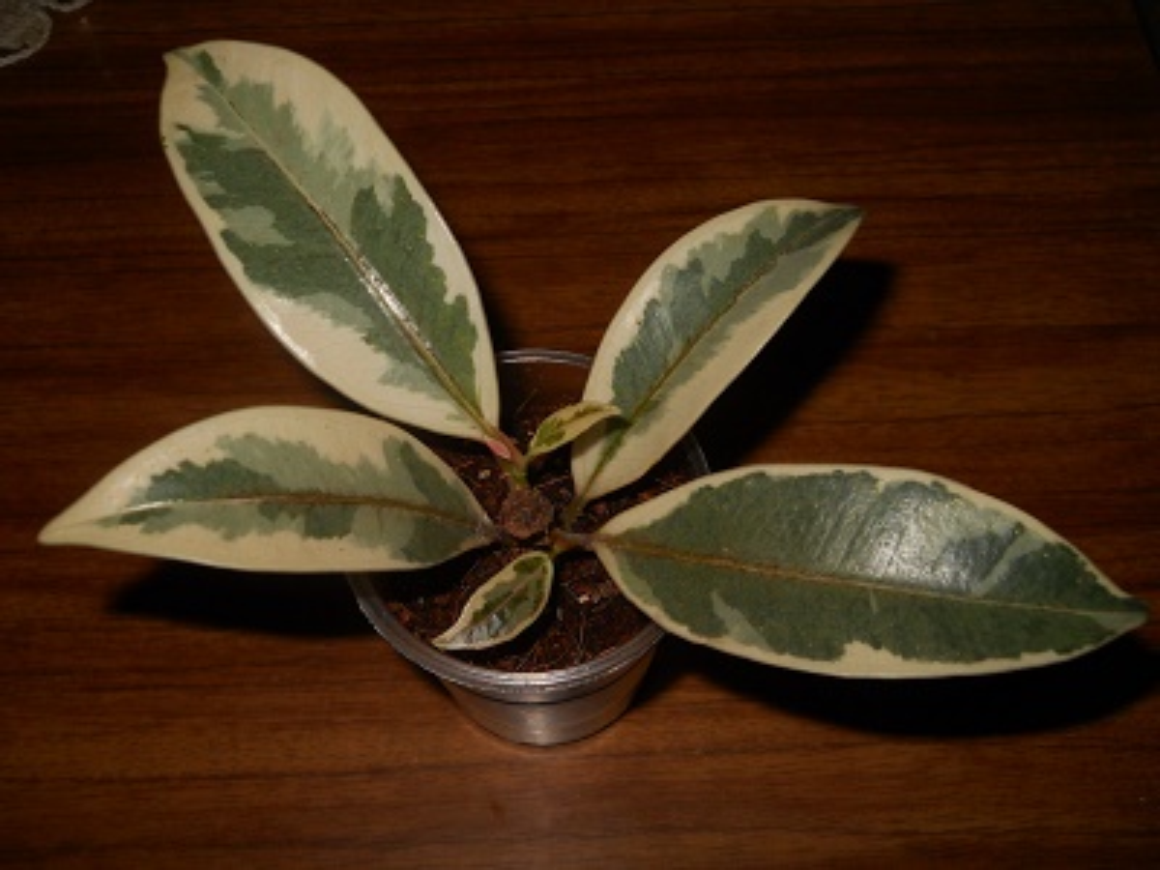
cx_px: 580
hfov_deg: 45.8
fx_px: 1374
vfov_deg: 35.1
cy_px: 435
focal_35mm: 41
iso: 80
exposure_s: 1/30
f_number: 5.5
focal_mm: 6.72
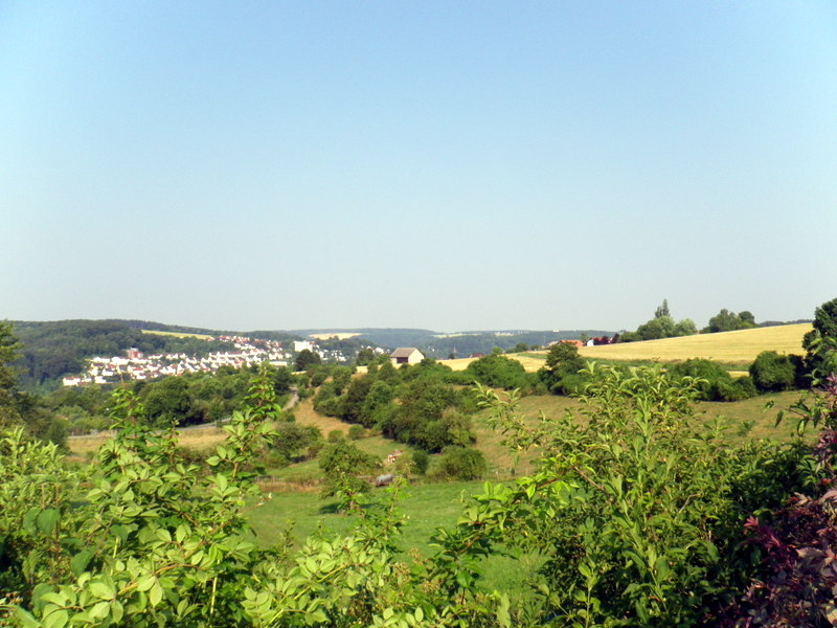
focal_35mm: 35
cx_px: 418
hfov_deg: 52.6
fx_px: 846
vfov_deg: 40.7
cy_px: 314
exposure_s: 1/200
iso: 64
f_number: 6.3
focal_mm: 6.2
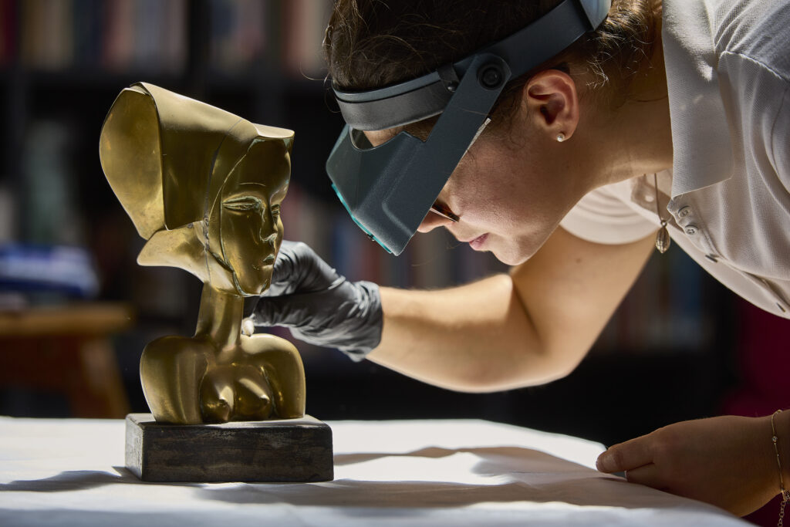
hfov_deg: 12.5
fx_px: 3621
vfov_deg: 8.3
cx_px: 395
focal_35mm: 165
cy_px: 264
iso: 200
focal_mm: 165
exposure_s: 1/320
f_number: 4.5
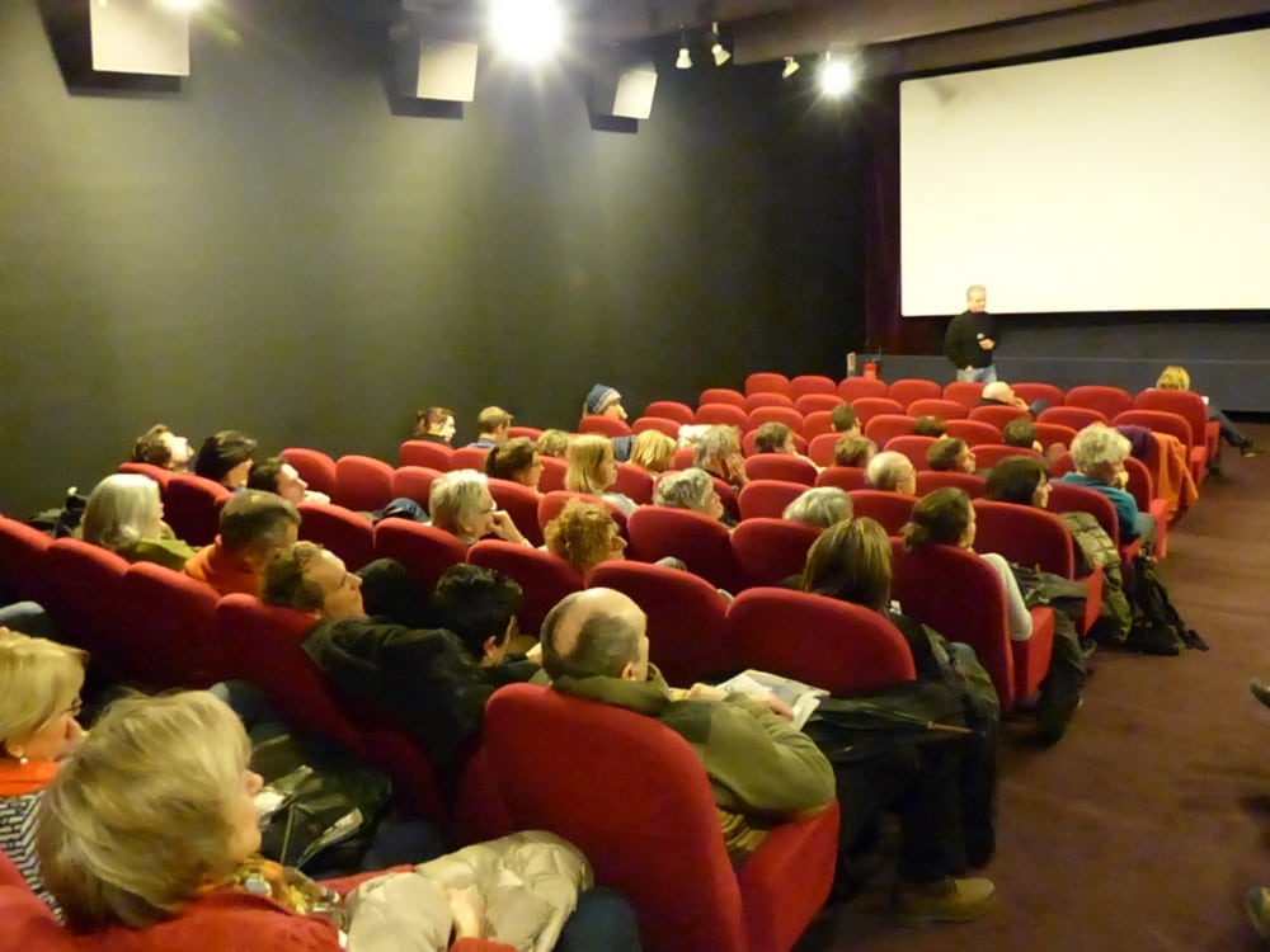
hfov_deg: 69.4
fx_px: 917
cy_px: 476
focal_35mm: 25
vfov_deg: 54.9
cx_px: 635
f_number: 2.8
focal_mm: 4.5
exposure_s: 1/10
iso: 3200
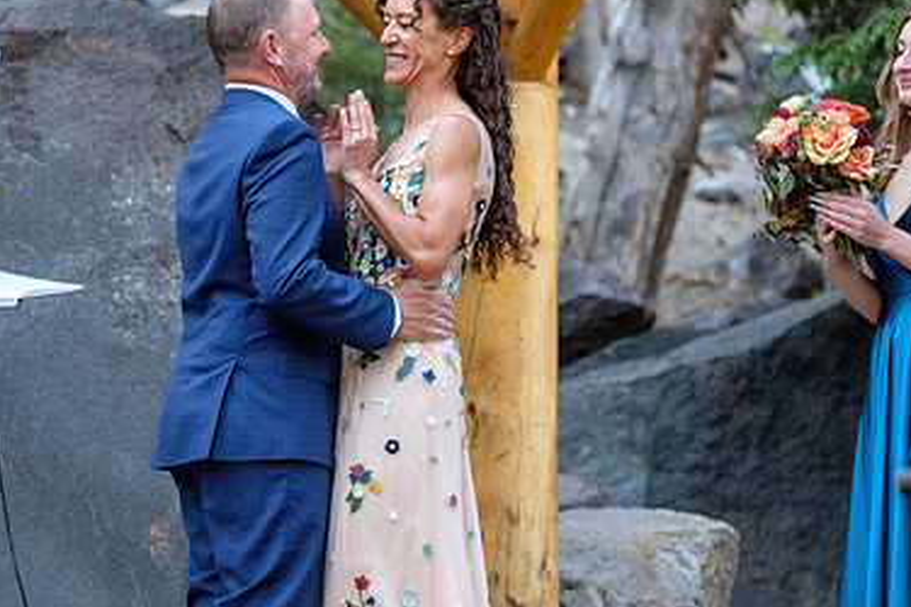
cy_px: 302
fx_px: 3871
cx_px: 350
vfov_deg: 9.0
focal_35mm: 153
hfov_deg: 13.4
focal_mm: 66
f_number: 3.2
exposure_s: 1/80
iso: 640
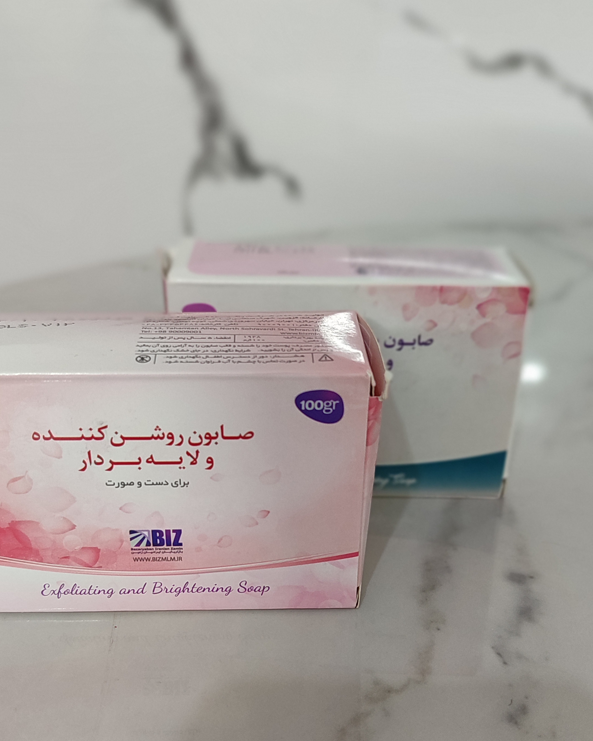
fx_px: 790
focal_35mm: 36
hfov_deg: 41.1
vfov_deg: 49.7
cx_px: 264
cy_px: 474
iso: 872
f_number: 1.89
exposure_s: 1/60
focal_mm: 5.95
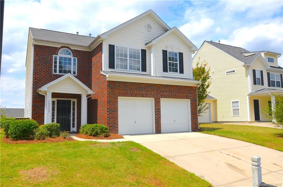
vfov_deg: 43.4
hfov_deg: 62.1
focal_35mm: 30
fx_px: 235
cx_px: 142
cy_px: 94
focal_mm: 20
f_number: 11
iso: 100
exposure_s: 1/250
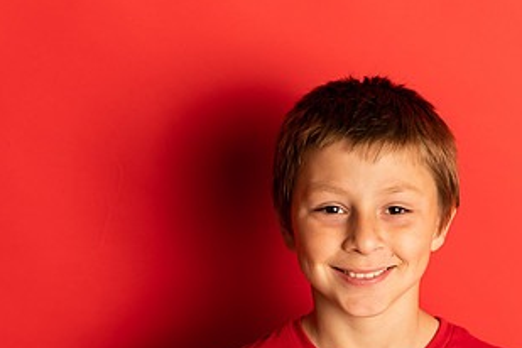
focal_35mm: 94
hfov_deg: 21.6
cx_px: 365
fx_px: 1363
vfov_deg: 14.5
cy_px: 263
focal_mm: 50
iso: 100
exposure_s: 1/160
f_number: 4
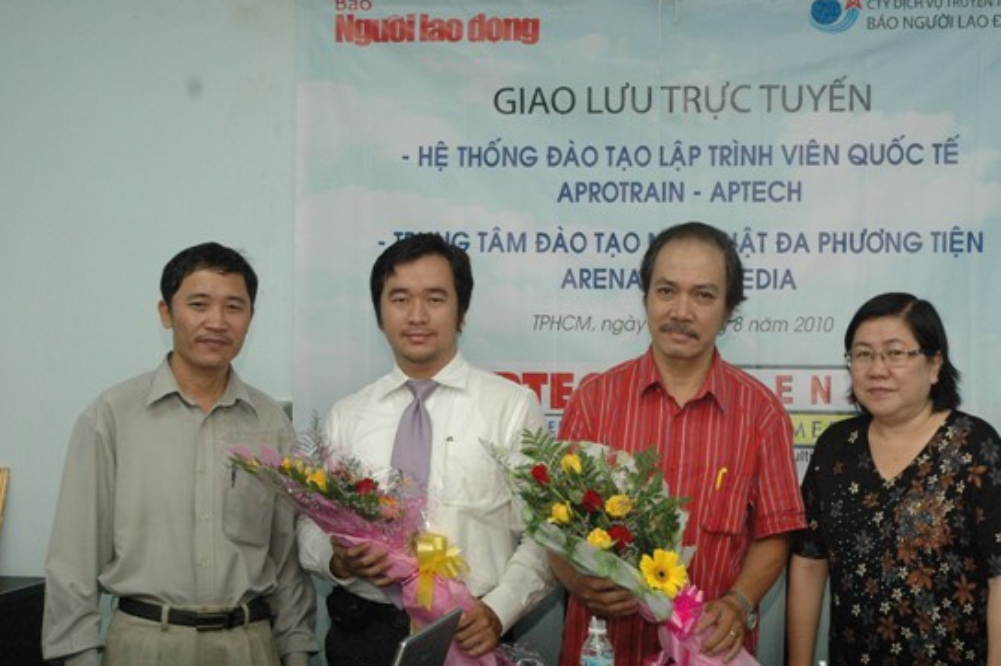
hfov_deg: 30.0
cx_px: 581
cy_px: 370
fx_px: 1862
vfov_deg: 20.3
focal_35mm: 67
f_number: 7.1
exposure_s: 1/60
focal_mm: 38
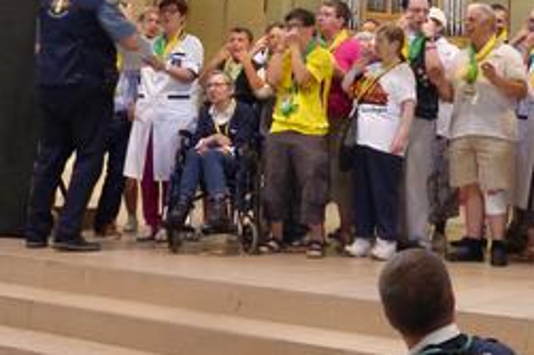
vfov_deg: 19.8
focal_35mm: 68
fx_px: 1008
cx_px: 357
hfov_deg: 29.5
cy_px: 66
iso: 800
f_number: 2.8
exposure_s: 1/40
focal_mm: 7.4
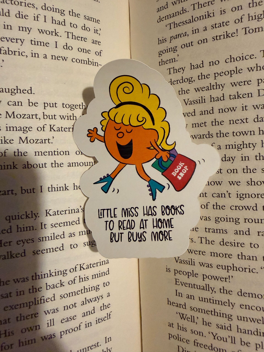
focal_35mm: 24
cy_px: 176
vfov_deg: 71.6
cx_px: 132
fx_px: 244
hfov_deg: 56.8
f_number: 2.2
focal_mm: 2.22
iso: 500
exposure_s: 1/59
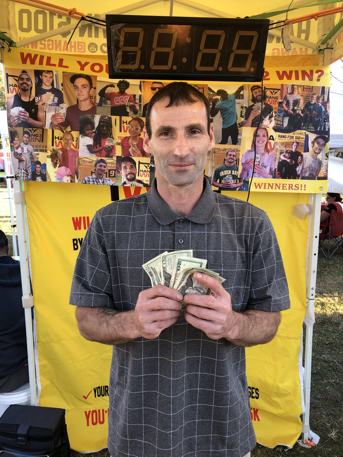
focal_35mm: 28
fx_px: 370
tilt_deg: -9.5
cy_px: 228
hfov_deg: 49.8
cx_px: 172
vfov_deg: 63.4
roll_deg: +0.3
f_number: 1.8
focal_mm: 4
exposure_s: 1/120
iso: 32
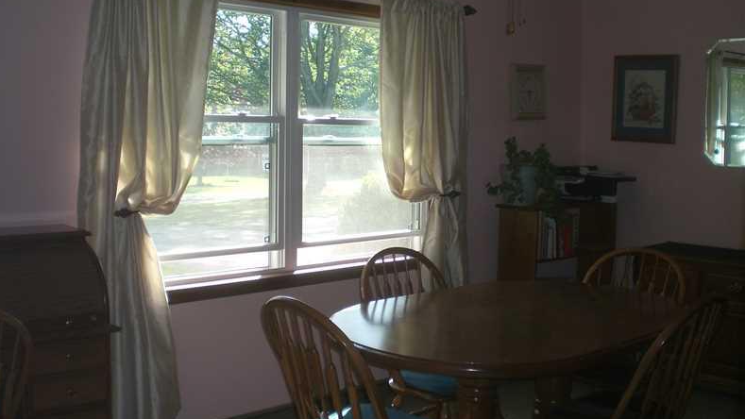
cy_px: 199
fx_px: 830
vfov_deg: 28.4
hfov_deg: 48.4
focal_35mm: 42
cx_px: 368
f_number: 3.1
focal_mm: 6.3
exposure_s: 1/80
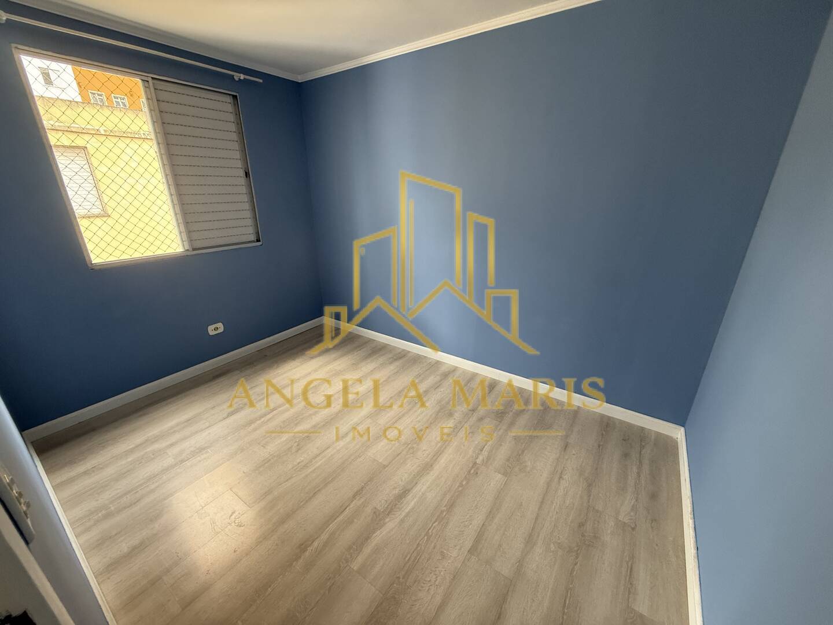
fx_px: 337
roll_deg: +0.3
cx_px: 416
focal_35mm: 14
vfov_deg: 85.7
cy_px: 312
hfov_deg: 102.1
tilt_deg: -20.5
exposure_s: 1/88
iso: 320
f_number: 2.2
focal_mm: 2.22
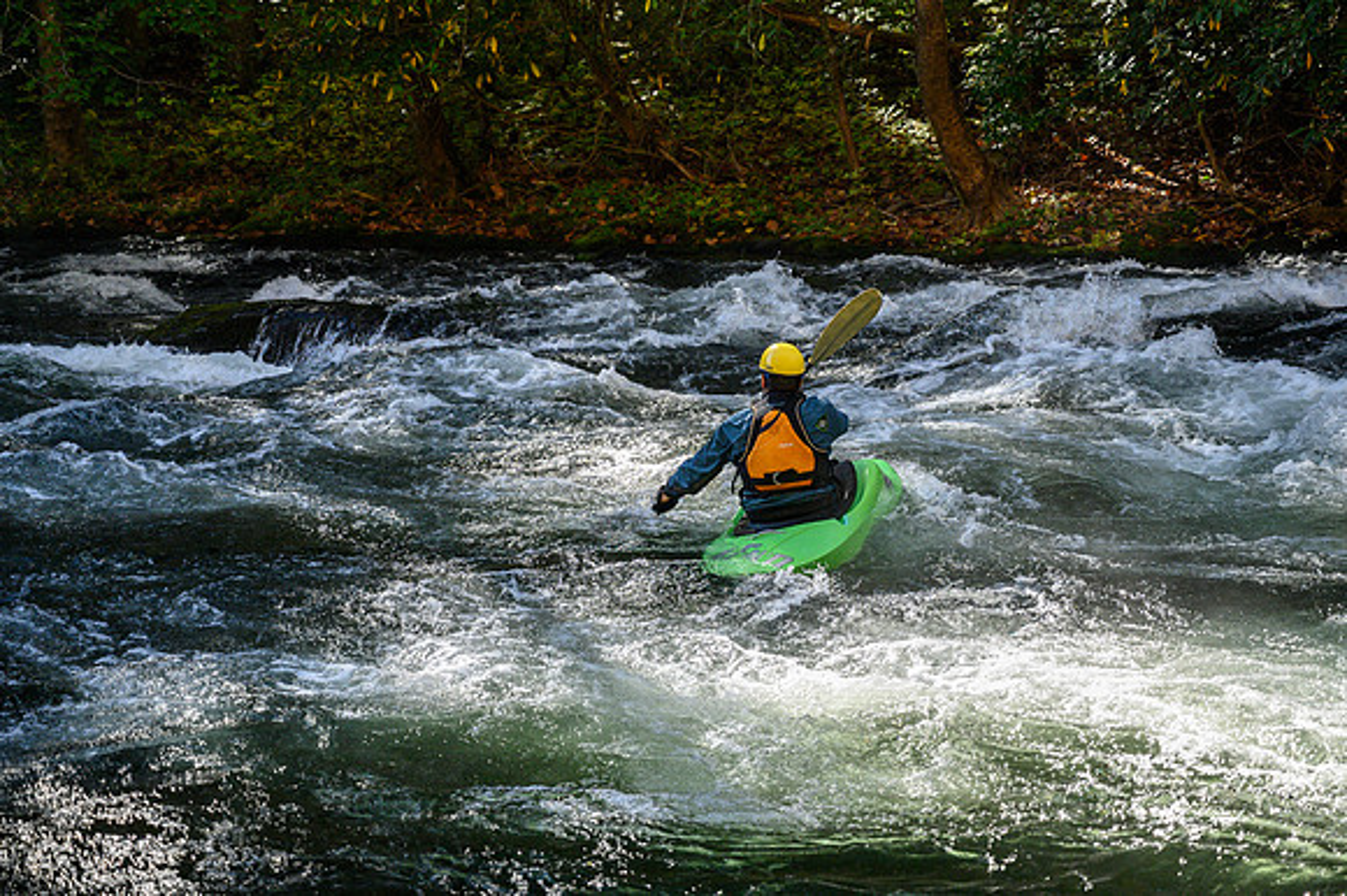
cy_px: 376
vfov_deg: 16.7
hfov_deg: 24.9
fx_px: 3047
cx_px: 784
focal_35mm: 81
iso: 1600
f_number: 4
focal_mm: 70
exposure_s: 1/1000
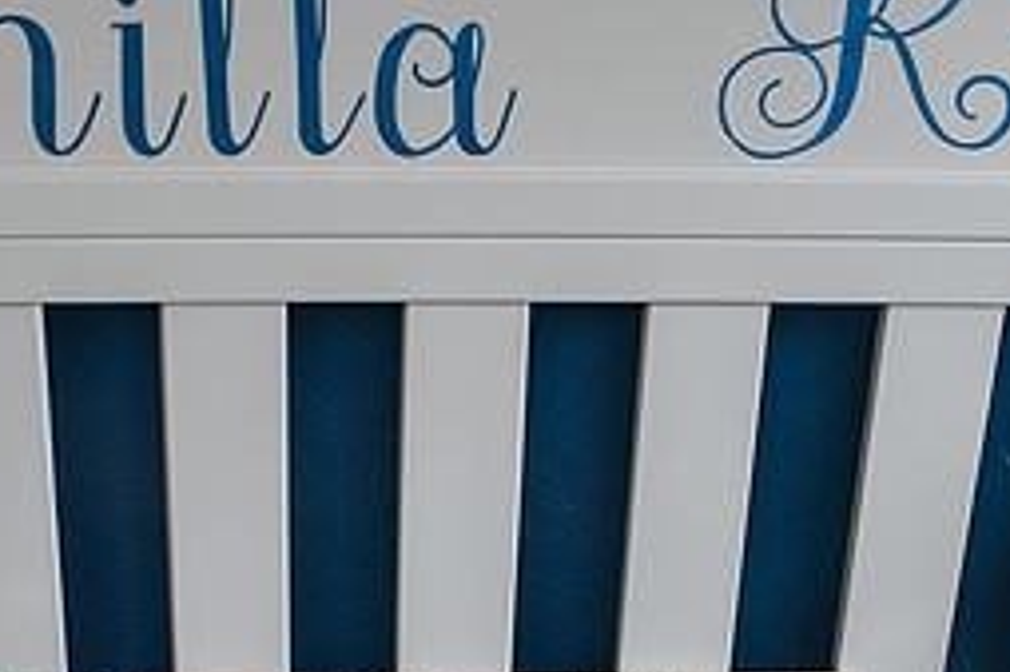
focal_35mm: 80
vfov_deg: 16.5
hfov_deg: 25.3
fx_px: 2243
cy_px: 765
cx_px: 378
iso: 1000
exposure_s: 1/250
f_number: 2.8
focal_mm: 35
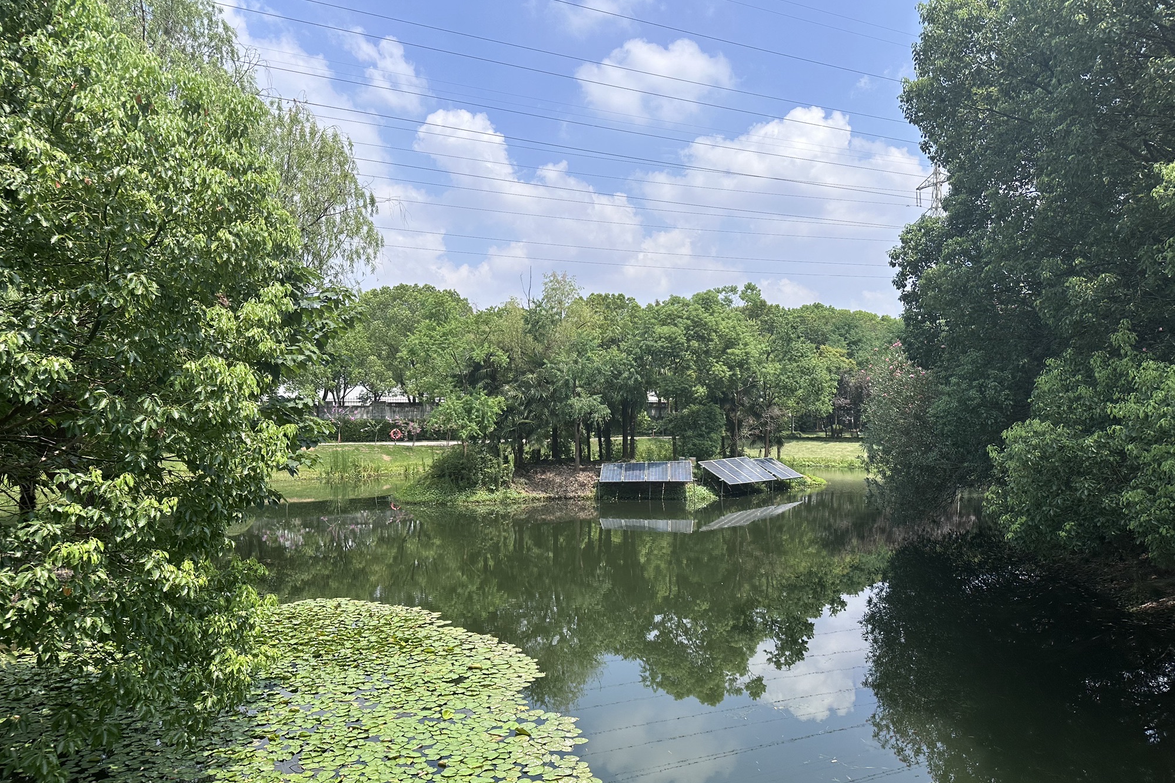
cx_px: 588
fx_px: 816
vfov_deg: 51.2
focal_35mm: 25
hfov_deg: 71.5
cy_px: 418
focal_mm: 6.86
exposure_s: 1/4016
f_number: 1.78
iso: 80
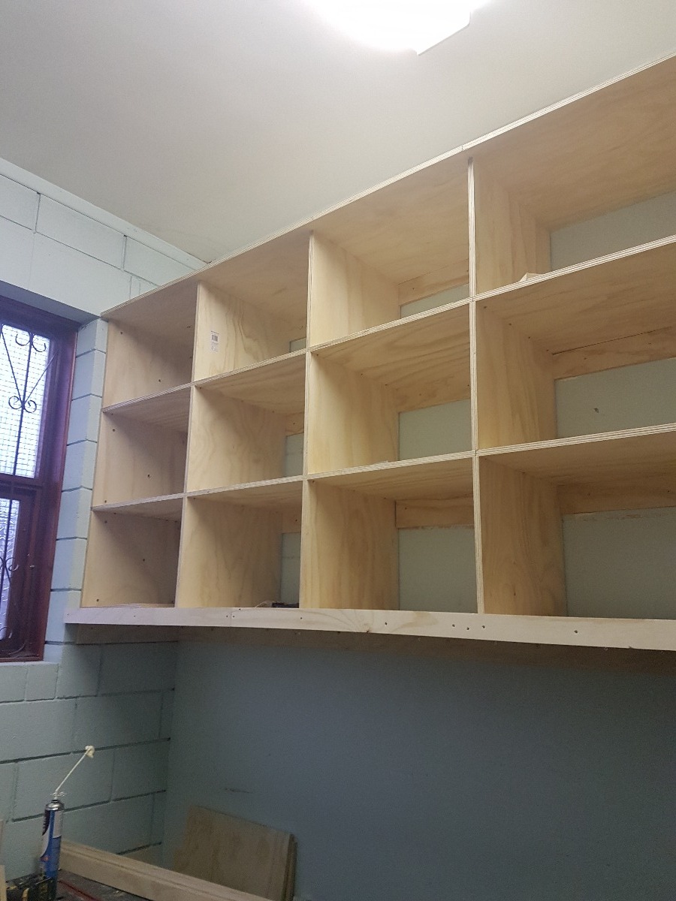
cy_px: 450
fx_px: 677
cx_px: 338
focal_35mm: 26
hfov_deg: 53.1
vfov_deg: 67.3
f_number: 1.7
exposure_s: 1/33
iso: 160
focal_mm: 4.2
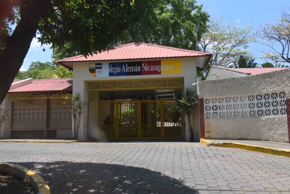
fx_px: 274
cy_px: 97
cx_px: 145
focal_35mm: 34
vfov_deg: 38.9
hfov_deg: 55.8
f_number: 8
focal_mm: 34
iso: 720
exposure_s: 1/250
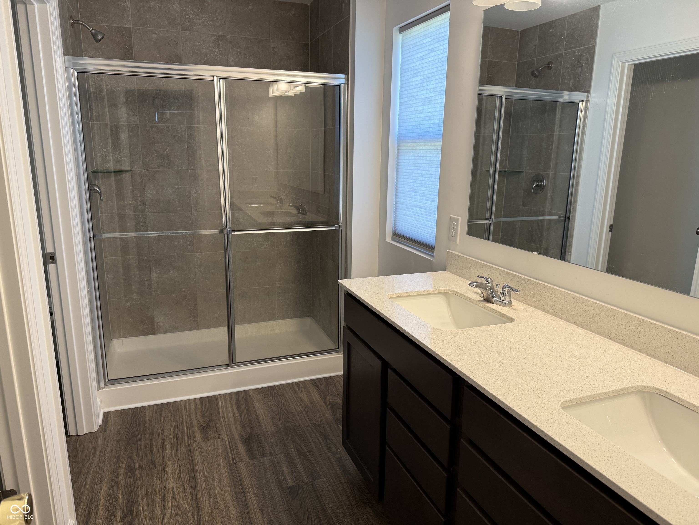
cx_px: 350
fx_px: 485
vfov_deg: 56.8
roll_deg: -0.9
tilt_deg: -13.1
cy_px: 262
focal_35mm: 24
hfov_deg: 71.6
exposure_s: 1/120
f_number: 1.78
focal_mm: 6.76
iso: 125
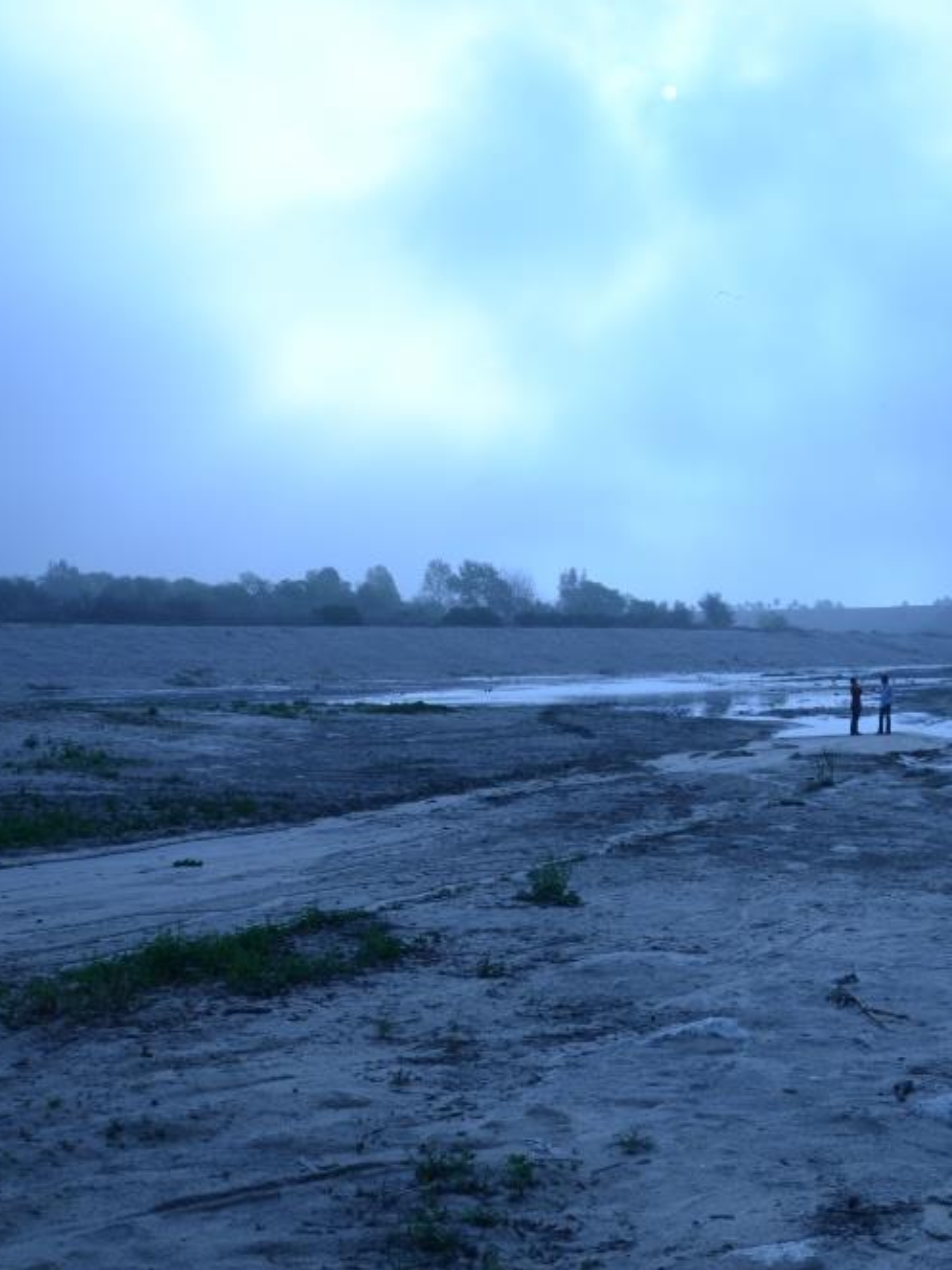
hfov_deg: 34.0
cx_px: 860
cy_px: 634
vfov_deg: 46.8
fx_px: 1467
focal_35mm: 40
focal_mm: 18
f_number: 8
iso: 100
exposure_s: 1/250
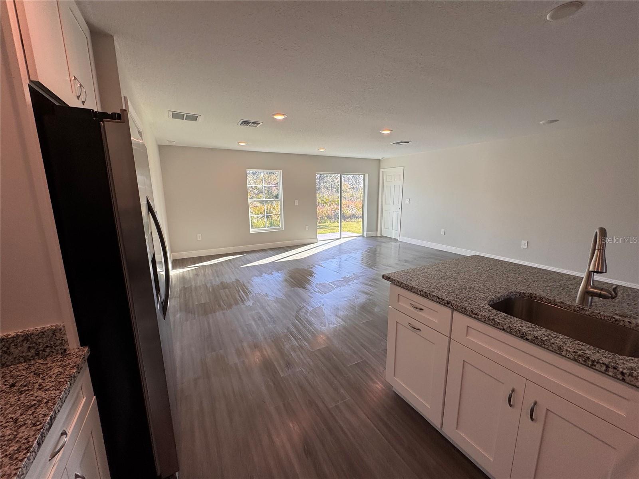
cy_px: 240
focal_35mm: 14
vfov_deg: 85.7
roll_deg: -0.2
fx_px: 258
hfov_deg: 102.1
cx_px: 320
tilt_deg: -11.4
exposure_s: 1/151
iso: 40
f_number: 2.2
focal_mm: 2.22
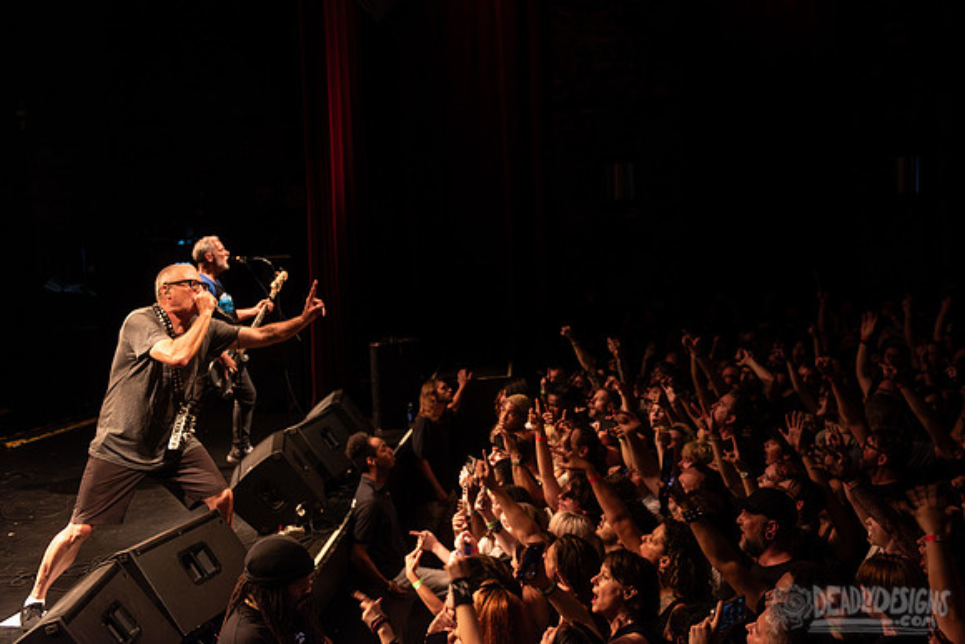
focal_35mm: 42
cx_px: 538
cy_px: 255
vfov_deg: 31.6
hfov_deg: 46.0
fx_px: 1134
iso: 3200
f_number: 3.2
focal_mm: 35
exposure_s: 1/100
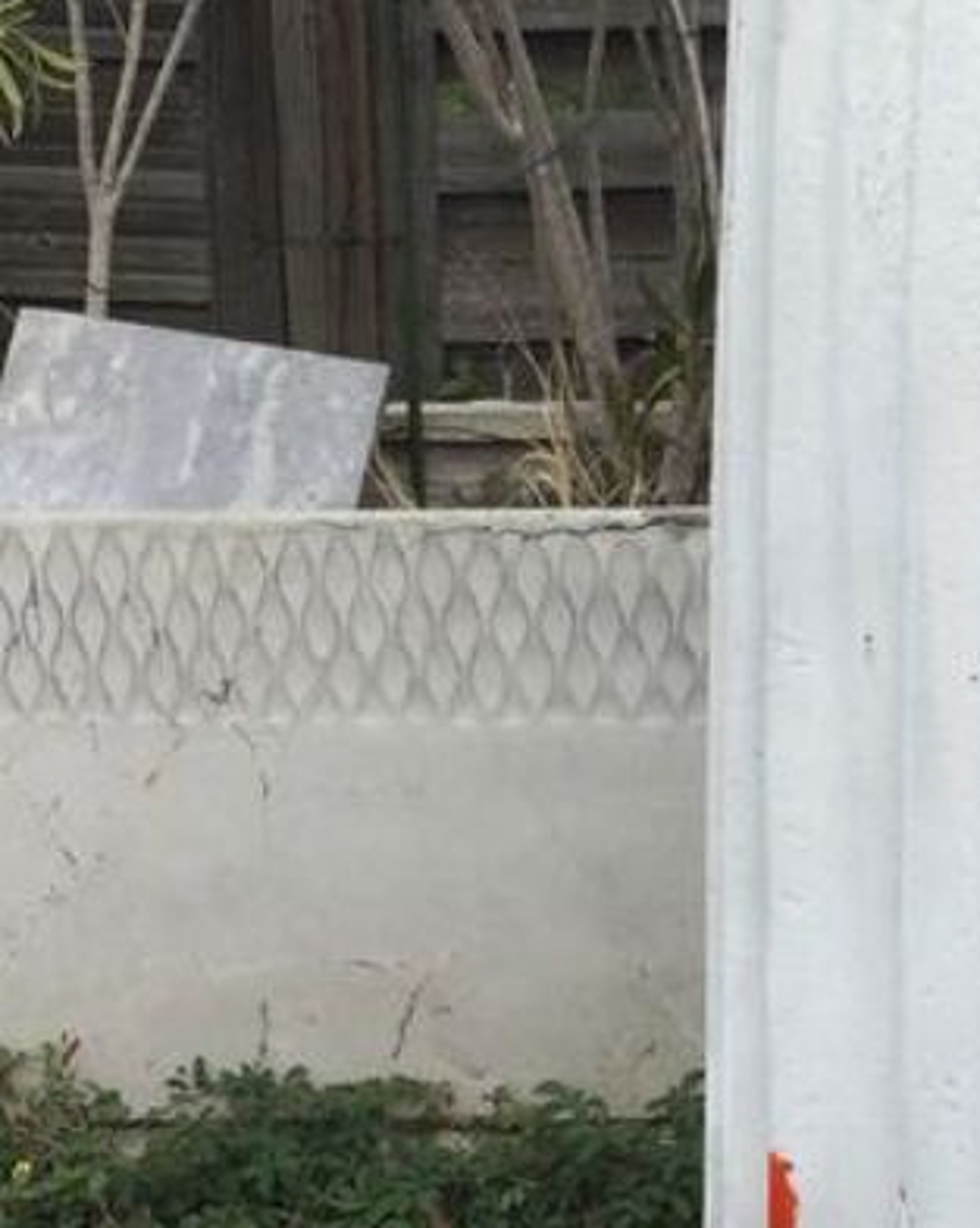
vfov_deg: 18.6
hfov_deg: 14.7
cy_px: 434
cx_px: 914
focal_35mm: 103
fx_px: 3739
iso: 25
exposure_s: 1/646
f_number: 2.4
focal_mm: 3.3
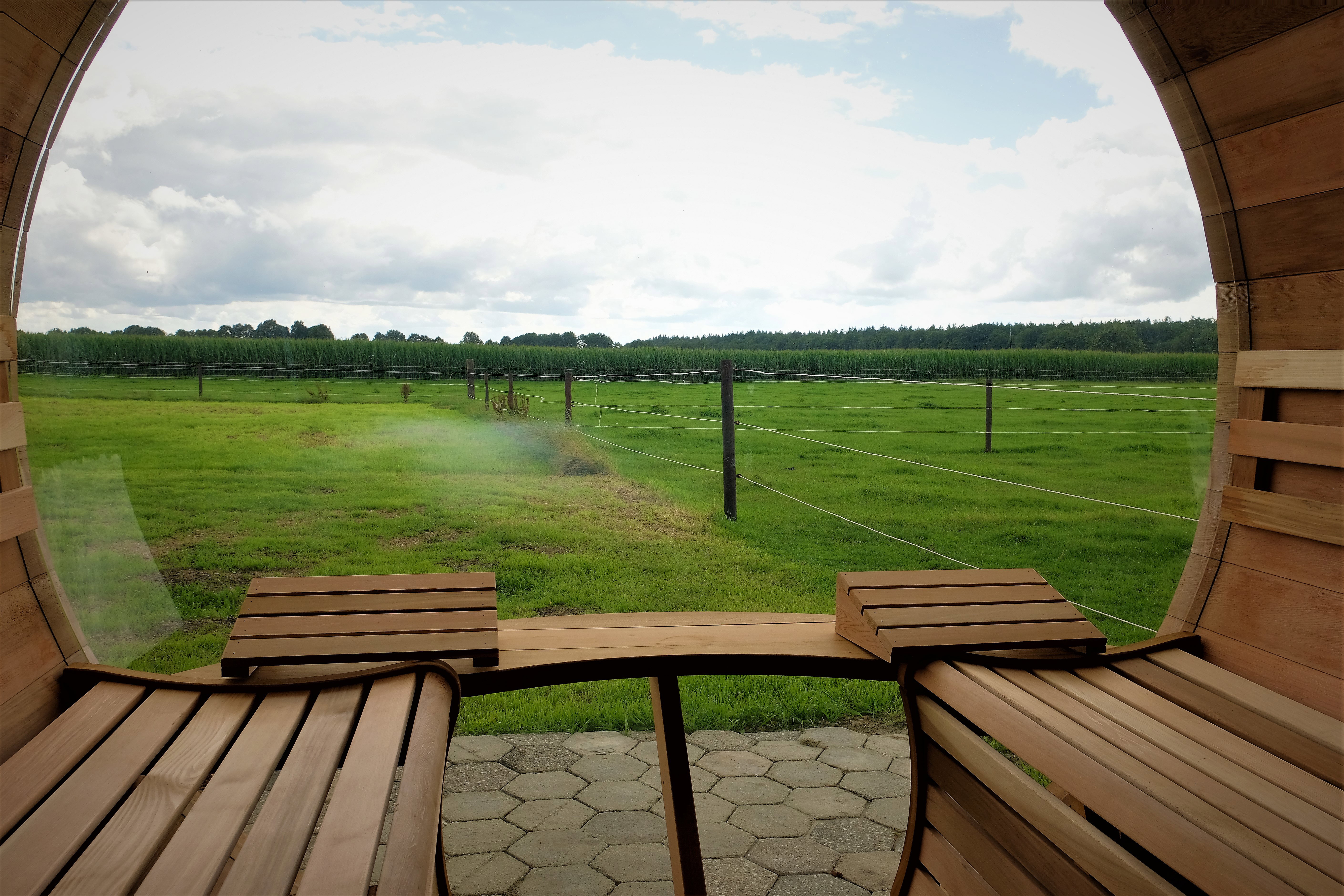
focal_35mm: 28
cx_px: 672
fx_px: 1045
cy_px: 448
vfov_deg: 46.4
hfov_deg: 65.5
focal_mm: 18.5
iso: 400
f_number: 11
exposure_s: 1/80
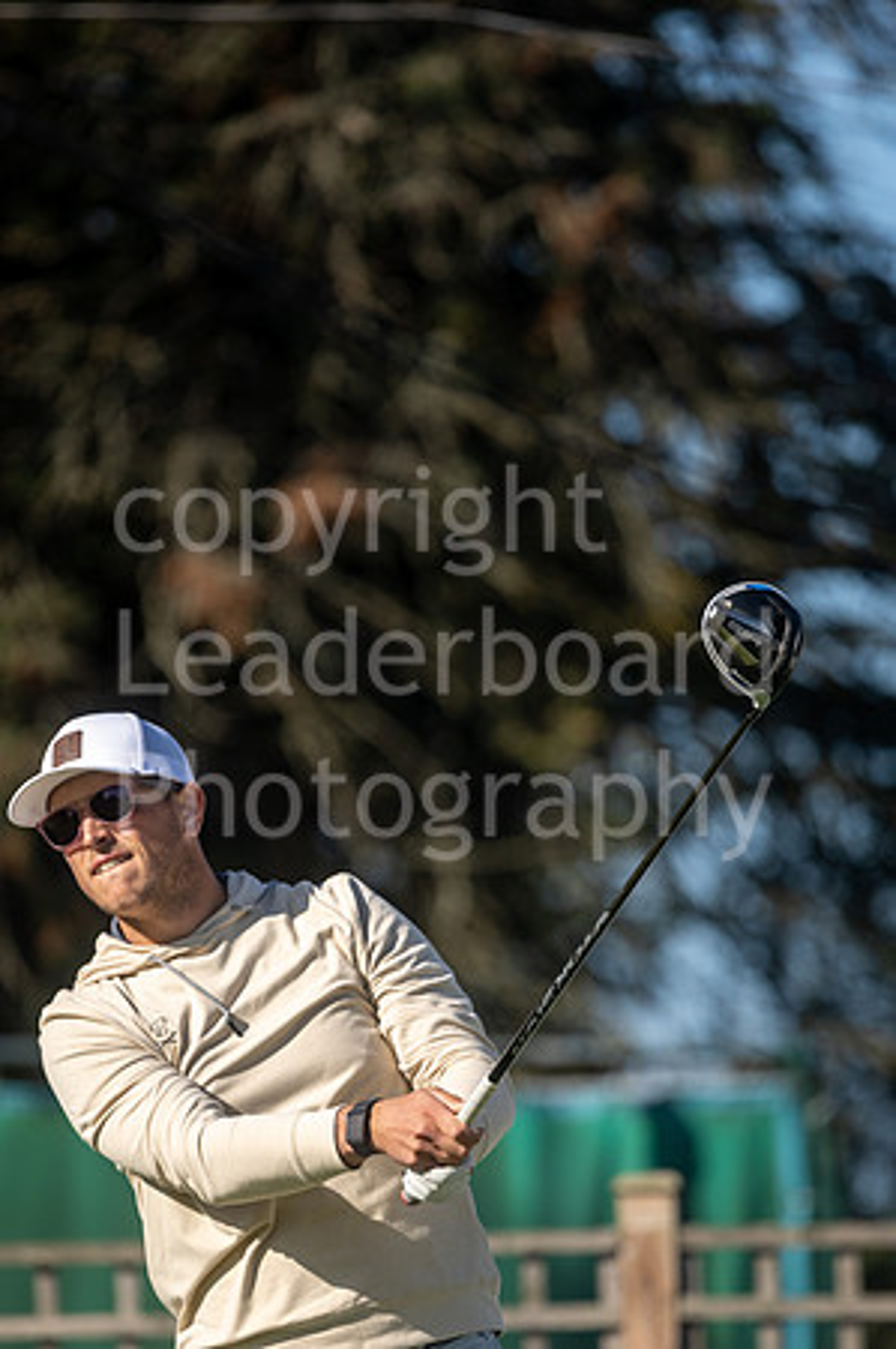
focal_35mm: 450
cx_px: 448
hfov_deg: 3.0
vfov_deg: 4.6
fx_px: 16838
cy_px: 674
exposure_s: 1/2000
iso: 200
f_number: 4
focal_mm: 300
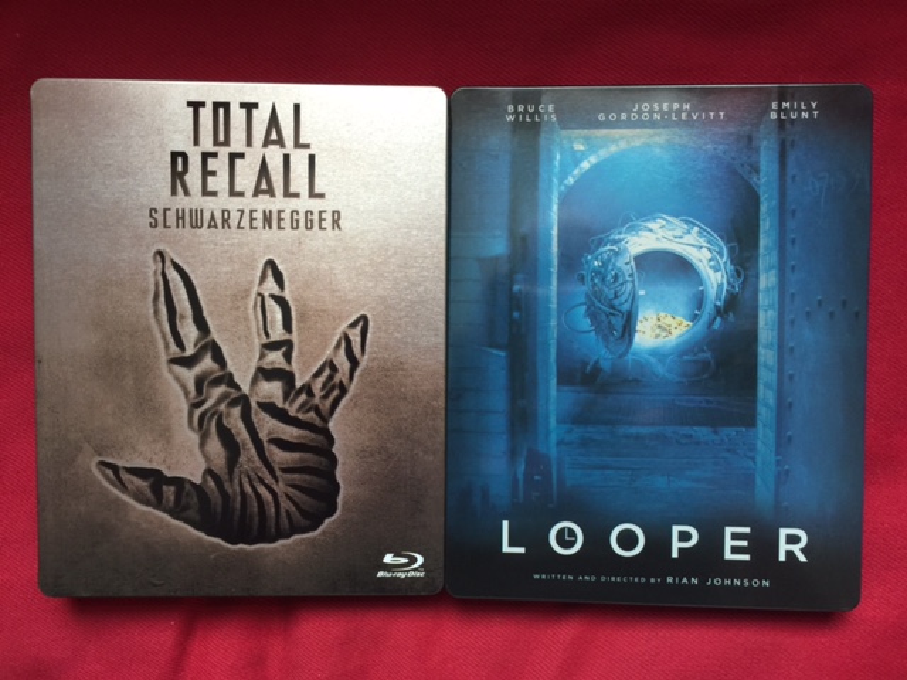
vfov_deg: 48.2
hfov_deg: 61.7
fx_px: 760
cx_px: 454
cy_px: 340
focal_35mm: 29
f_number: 2.2
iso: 40
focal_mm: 4.15
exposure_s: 1/15
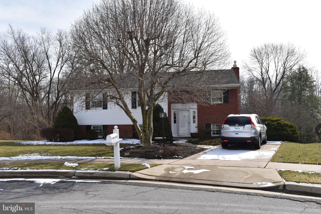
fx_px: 281
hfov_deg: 59.5
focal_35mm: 32
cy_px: 107
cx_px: 160
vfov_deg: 41.7
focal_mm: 21
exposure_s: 1/200
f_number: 11
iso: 100
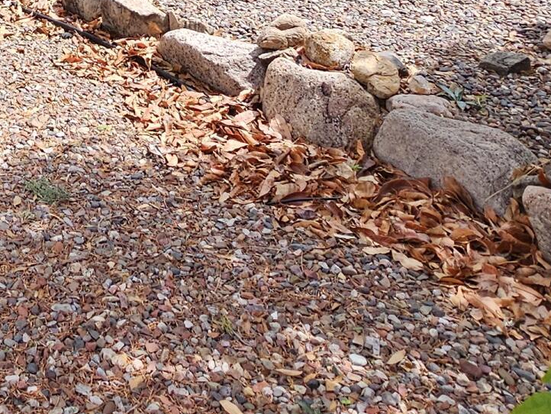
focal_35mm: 54
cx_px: -27
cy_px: -219
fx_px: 860
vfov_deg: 22.1
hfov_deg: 32.1
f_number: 2.2
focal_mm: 2.2
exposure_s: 1/767
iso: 50
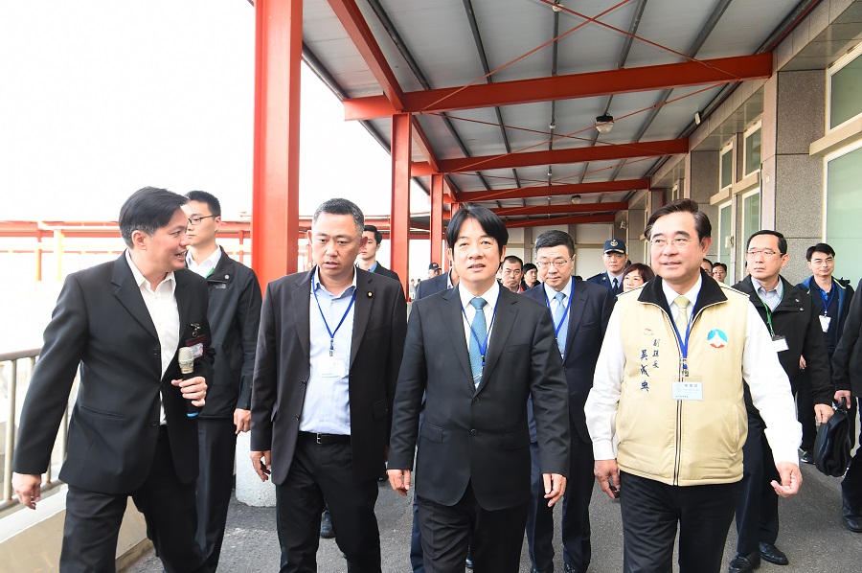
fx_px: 813
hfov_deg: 55.8
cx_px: 431
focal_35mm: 34
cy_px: 286
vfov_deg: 38.8
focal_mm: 34
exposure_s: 1/200
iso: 2500
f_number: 9
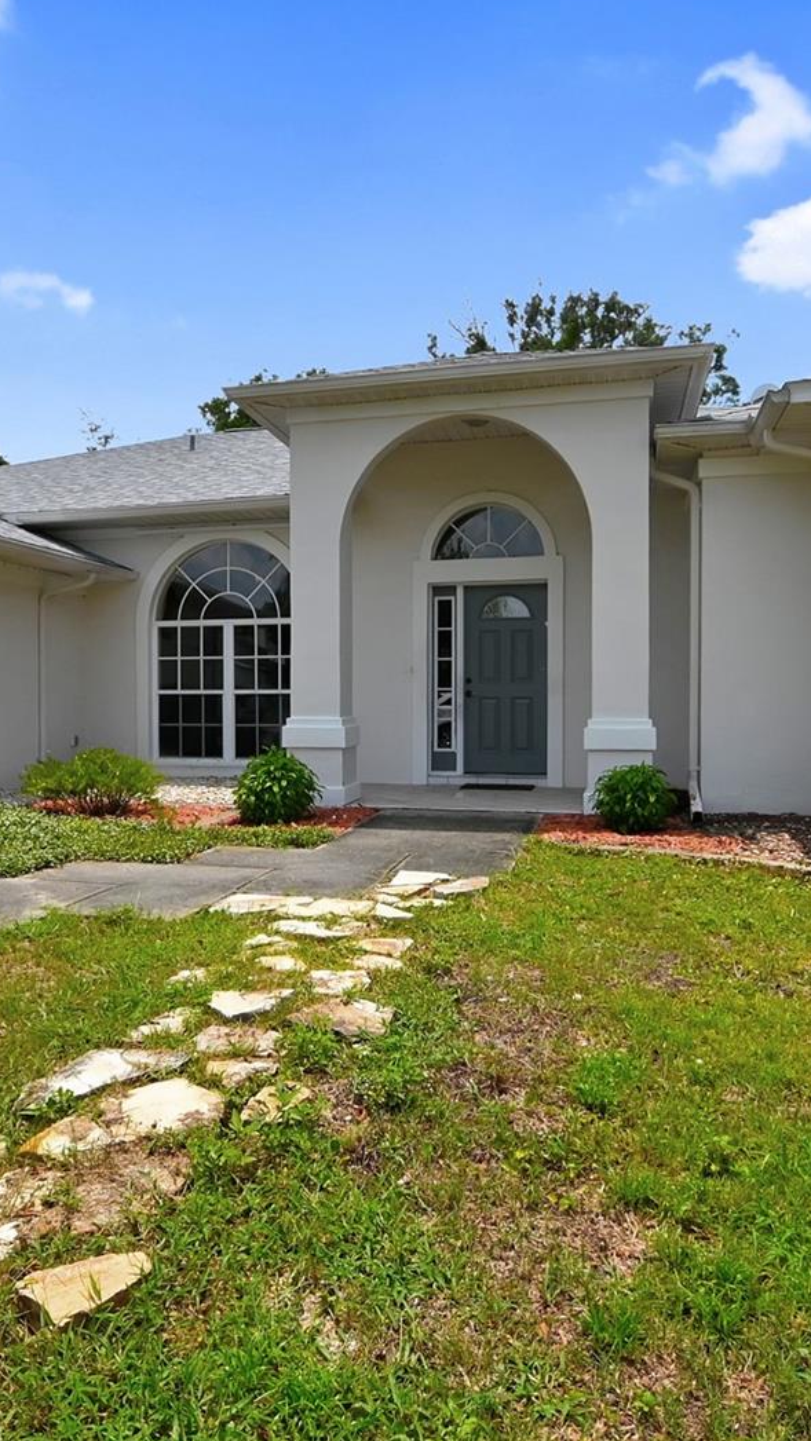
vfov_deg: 76.3
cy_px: 712
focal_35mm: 24
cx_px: 362
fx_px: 917
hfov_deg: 47.6
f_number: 16
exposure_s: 1/1000
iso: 1000
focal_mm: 10
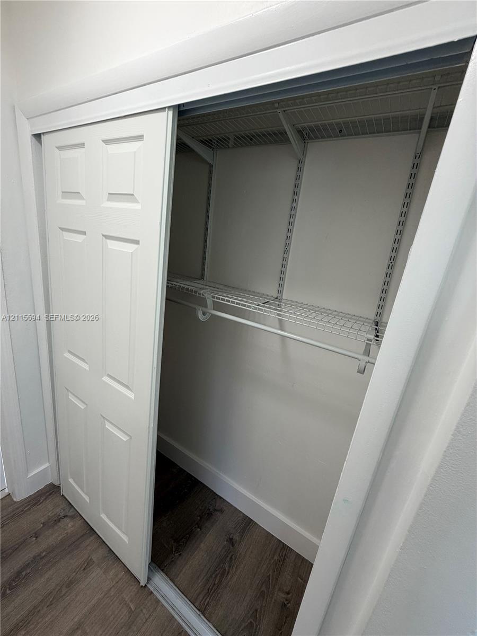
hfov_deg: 85.7
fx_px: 257
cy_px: 318
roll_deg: -7.1
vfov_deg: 102.1
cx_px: 238
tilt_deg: -17.5
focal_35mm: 14
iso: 160
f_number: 2.2
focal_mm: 2.22
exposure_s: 1/120
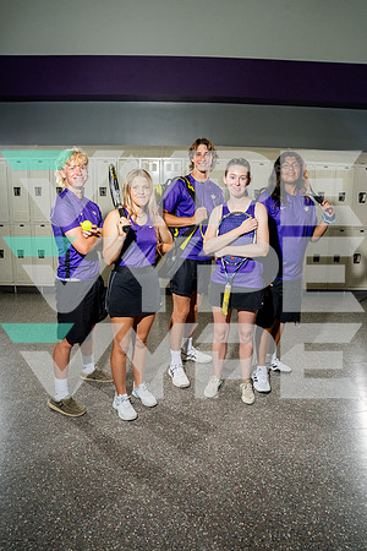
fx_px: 382
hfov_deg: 51.3
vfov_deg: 71.5
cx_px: 184
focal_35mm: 25
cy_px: 276
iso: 2500
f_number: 7.1
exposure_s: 1/250
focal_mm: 25
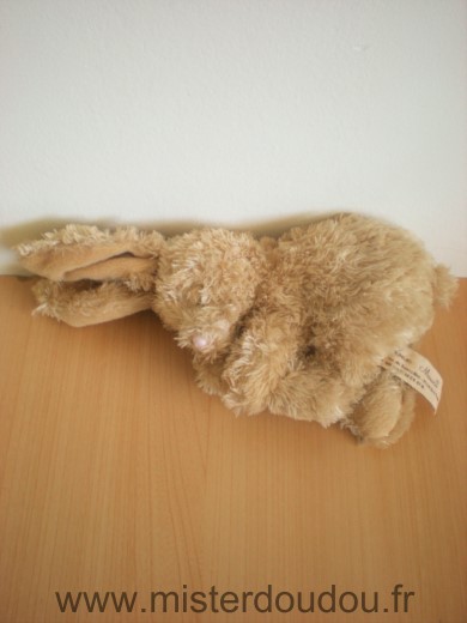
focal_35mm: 38
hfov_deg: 37.7
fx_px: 684
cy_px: 312
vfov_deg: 49.0
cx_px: 234
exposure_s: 1/55.5
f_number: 3.1
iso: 160
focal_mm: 6.3
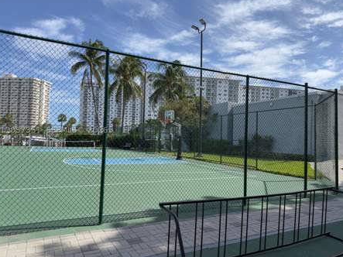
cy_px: 130
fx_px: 258
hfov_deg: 67.3
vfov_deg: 53.0
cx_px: 179
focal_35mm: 26
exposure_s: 1/3135
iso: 80
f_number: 1.78
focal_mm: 6.76
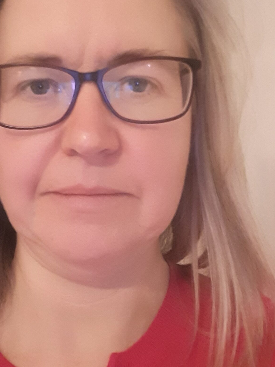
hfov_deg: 28.5
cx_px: 103
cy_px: 119
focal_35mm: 51
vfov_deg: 37.1
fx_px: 540
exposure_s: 1/8
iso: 640
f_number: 2
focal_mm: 2.61
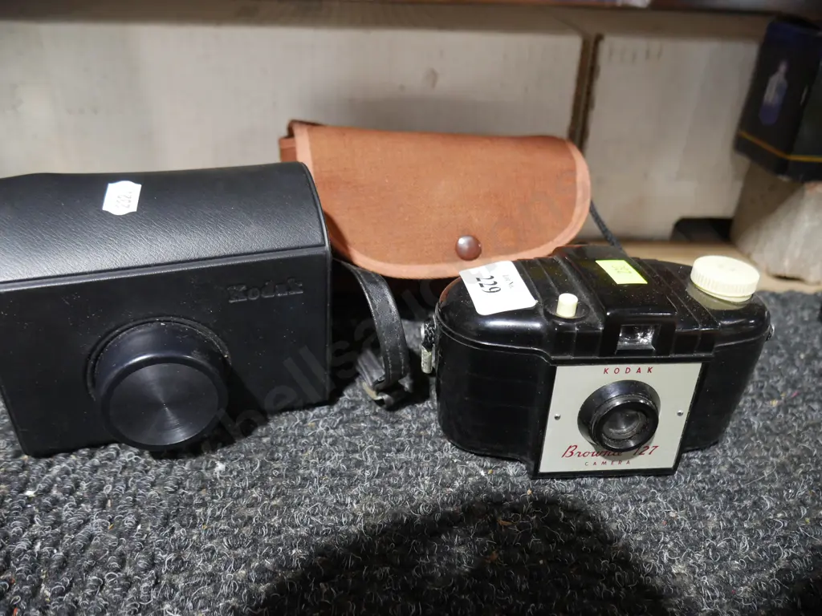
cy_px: 308
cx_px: 411
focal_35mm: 28
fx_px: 665
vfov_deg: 49.7
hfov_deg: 63.4
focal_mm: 14
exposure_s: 1/60
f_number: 3.5
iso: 1250
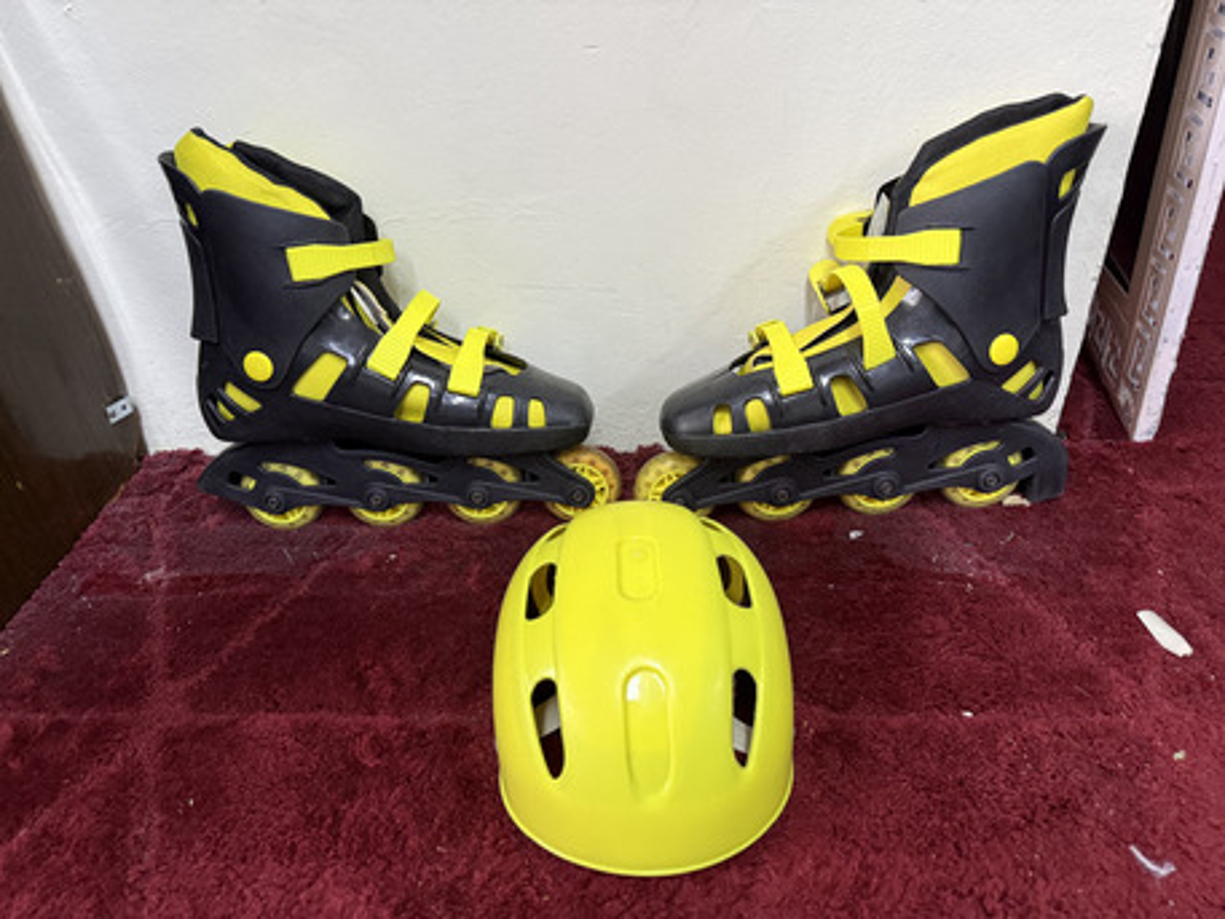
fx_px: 850
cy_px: 460
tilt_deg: -34.1
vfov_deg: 56.8
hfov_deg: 71.6
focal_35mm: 24
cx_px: 612
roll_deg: +3.5
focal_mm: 6.76
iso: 500
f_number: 1.78
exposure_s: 1/60
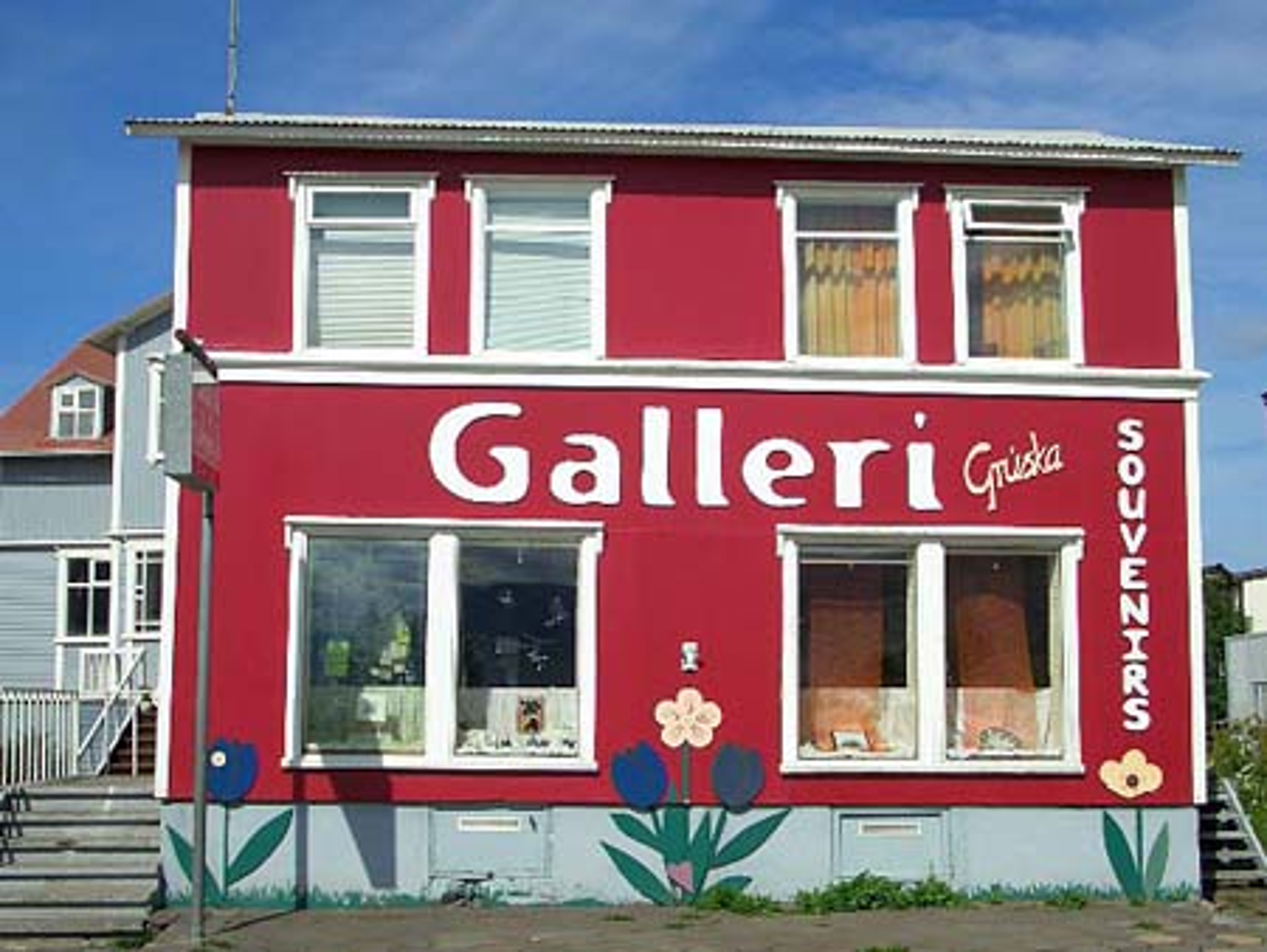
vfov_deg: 29.7
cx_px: 634
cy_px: 476
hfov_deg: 38.9
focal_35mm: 49
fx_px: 1794
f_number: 5
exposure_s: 1/800
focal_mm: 8.2
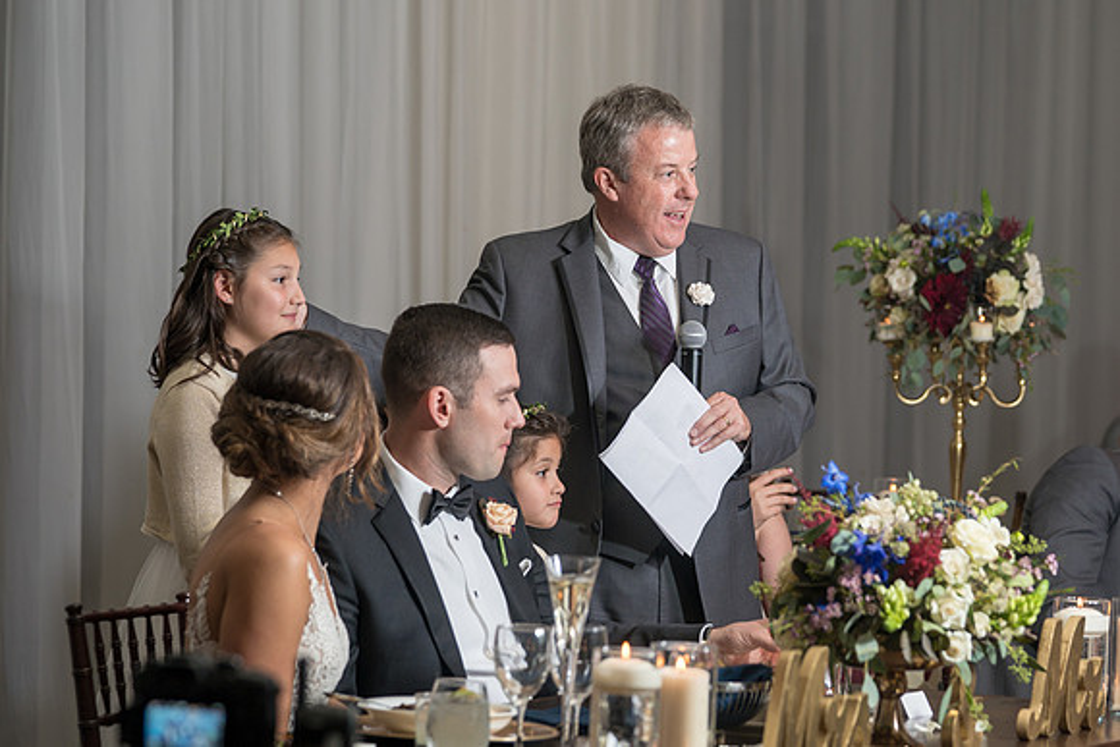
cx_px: 658
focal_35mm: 136
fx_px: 4226
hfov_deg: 15.1
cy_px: 340
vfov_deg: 10.1
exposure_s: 1/200
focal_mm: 112
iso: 200
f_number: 4
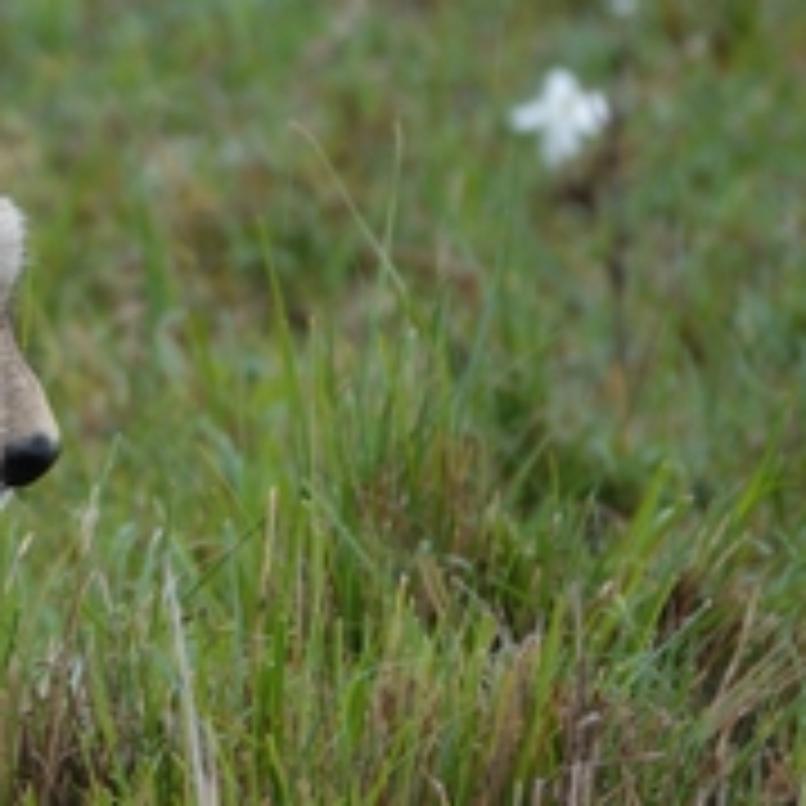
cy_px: 480
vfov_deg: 1.0
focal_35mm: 1820
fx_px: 47944
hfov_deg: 1.0
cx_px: -603
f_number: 4
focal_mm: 219.82
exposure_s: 1/200
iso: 250
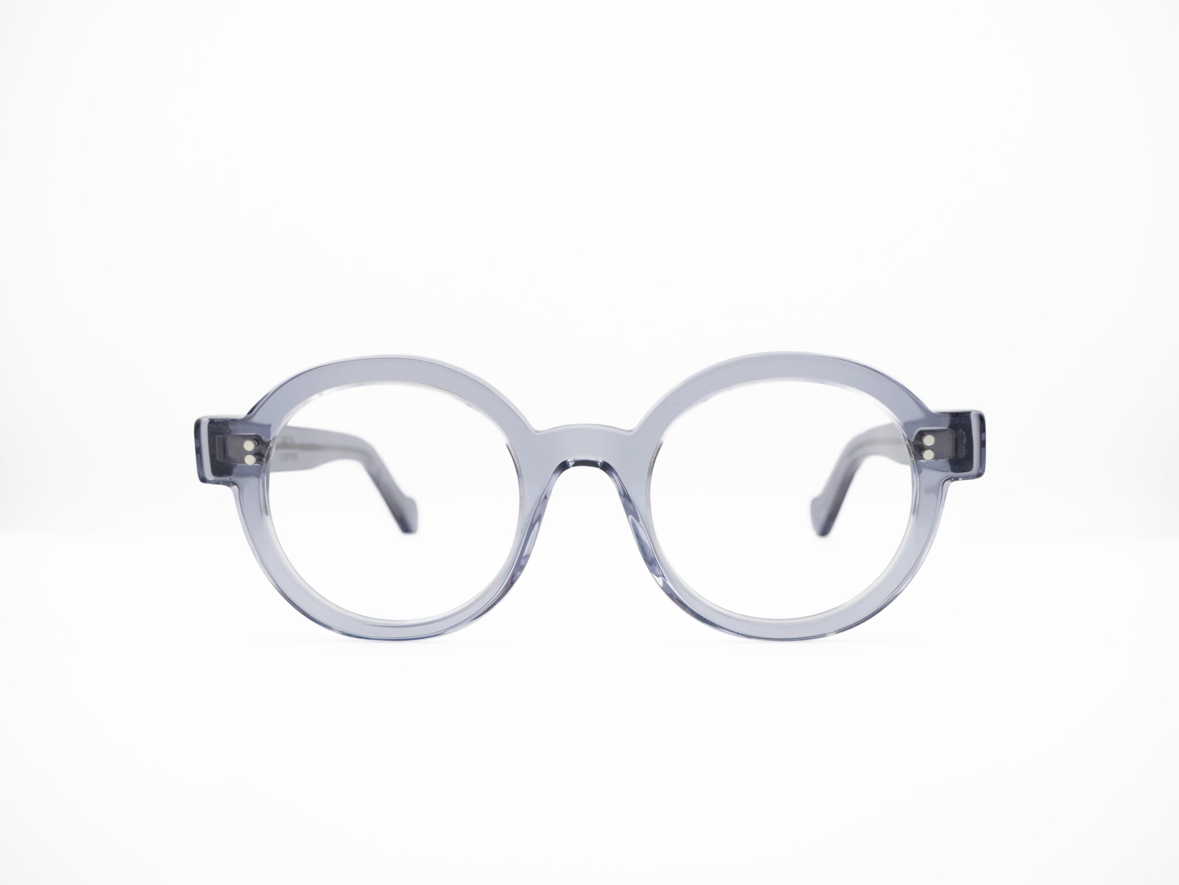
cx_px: 590
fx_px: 1362
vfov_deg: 36.0
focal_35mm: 40
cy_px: 442
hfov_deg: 46.8
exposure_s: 1/250
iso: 200
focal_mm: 20
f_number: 5.6
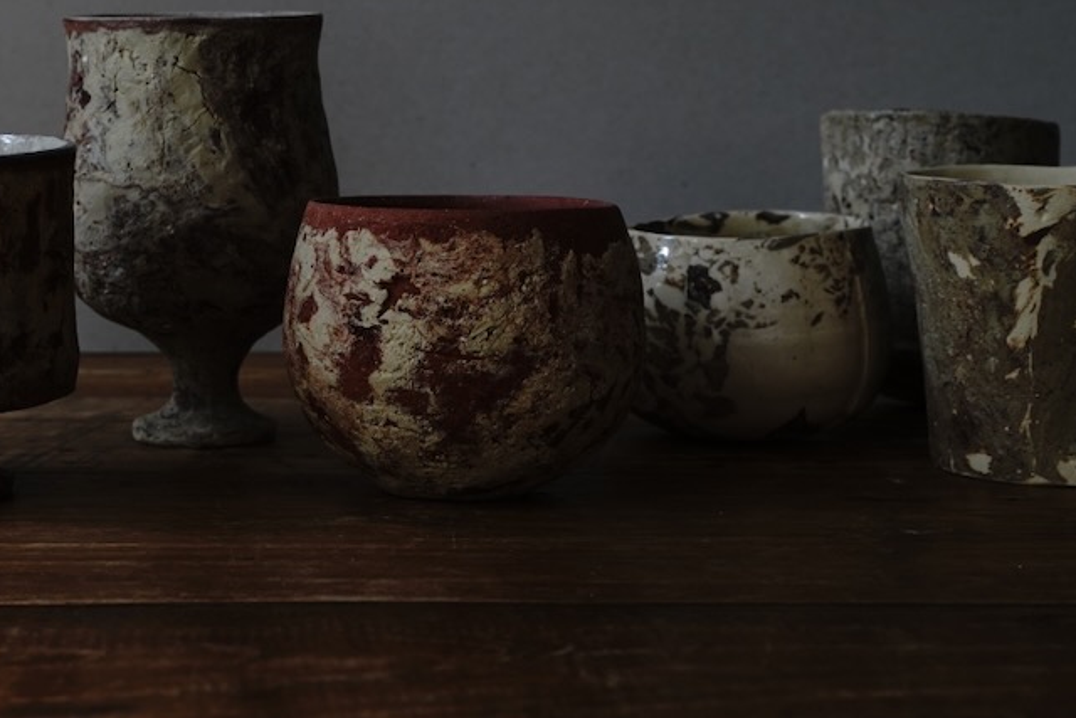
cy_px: 163
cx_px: 281
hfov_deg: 23.4
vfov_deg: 15.8
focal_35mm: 86
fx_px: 2571
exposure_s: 1/5
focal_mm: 43
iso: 320
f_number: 9
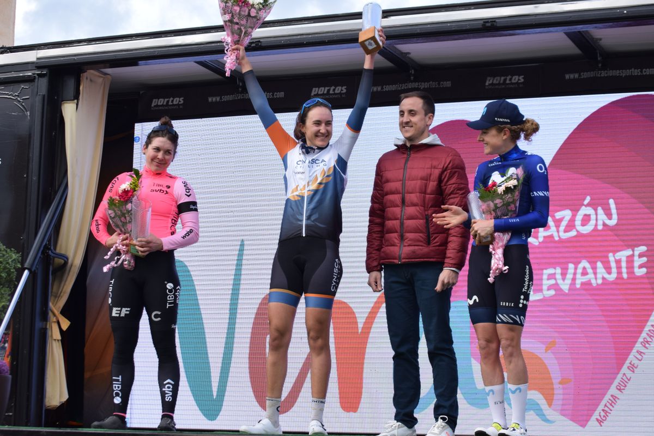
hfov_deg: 24.6
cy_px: 218
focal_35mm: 82
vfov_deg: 16.6
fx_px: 1499
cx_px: 327
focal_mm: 55
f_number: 8
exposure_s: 1/250
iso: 320
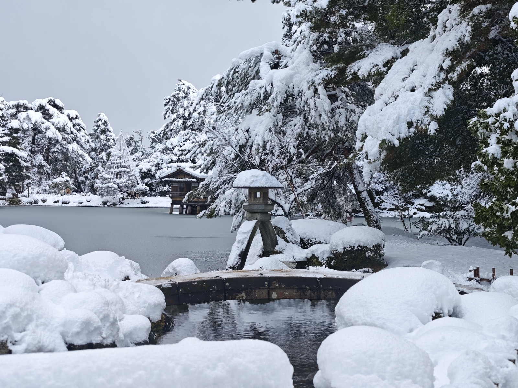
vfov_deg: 22.9
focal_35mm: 64
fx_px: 958
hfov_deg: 30.3
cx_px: 259
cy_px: 194
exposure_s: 1/297
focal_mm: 8.72
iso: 50
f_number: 1.63
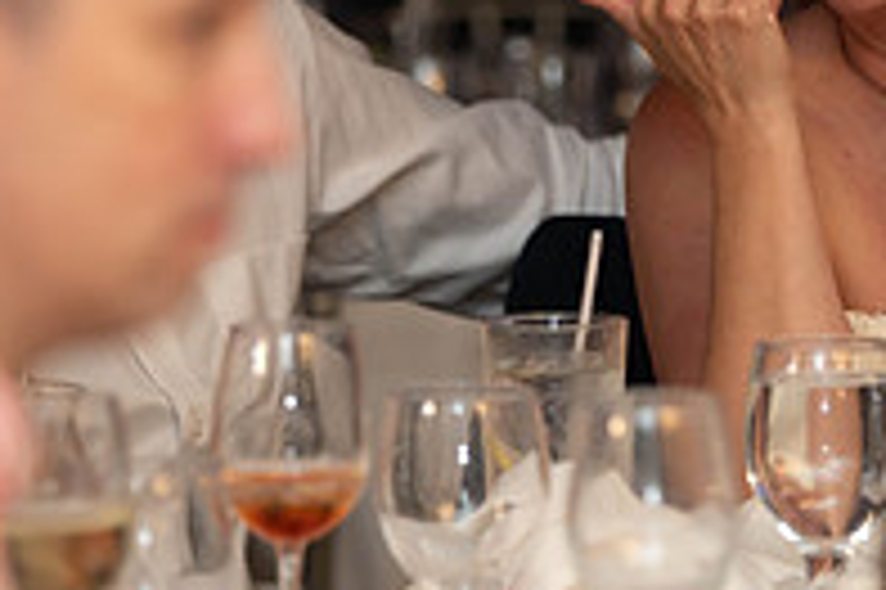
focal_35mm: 418
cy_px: 52
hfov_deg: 4.9
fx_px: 10279
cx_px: 751
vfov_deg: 3.3
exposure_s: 1/125
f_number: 2.8
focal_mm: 142
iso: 800
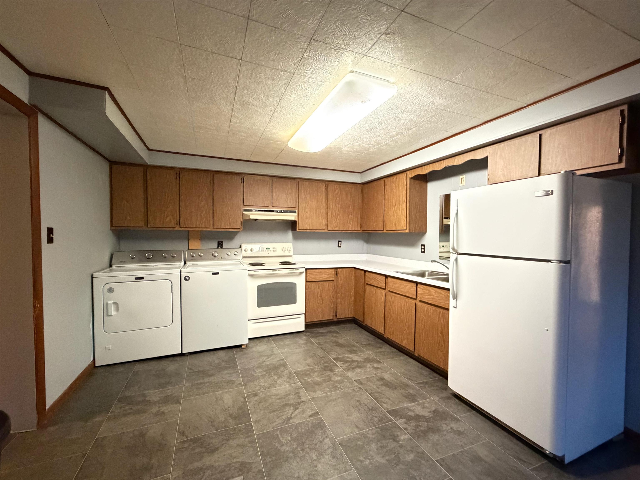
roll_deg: -2.0
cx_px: 320
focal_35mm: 14
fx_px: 259
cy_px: 240
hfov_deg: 102.1
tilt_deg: -1.9
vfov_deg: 85.7
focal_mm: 2.22
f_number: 2.2
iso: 1250
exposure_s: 1/30
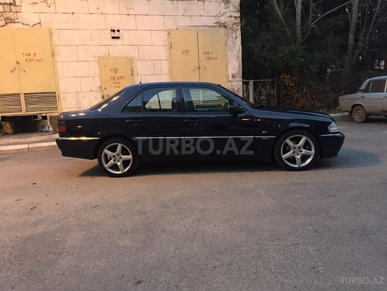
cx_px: 194
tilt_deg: -8.3
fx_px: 324
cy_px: 146
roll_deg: +2.9
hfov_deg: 61.7
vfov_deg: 48.2
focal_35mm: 29
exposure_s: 1/33
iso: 200
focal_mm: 4.15
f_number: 2.2
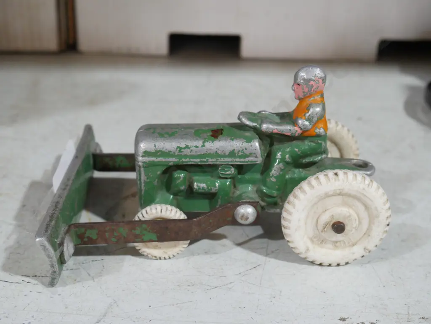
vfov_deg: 30.3
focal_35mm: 48
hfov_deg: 39.6
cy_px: 162
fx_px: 598
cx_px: 216
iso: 1600
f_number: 6.3
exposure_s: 1/60
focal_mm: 24
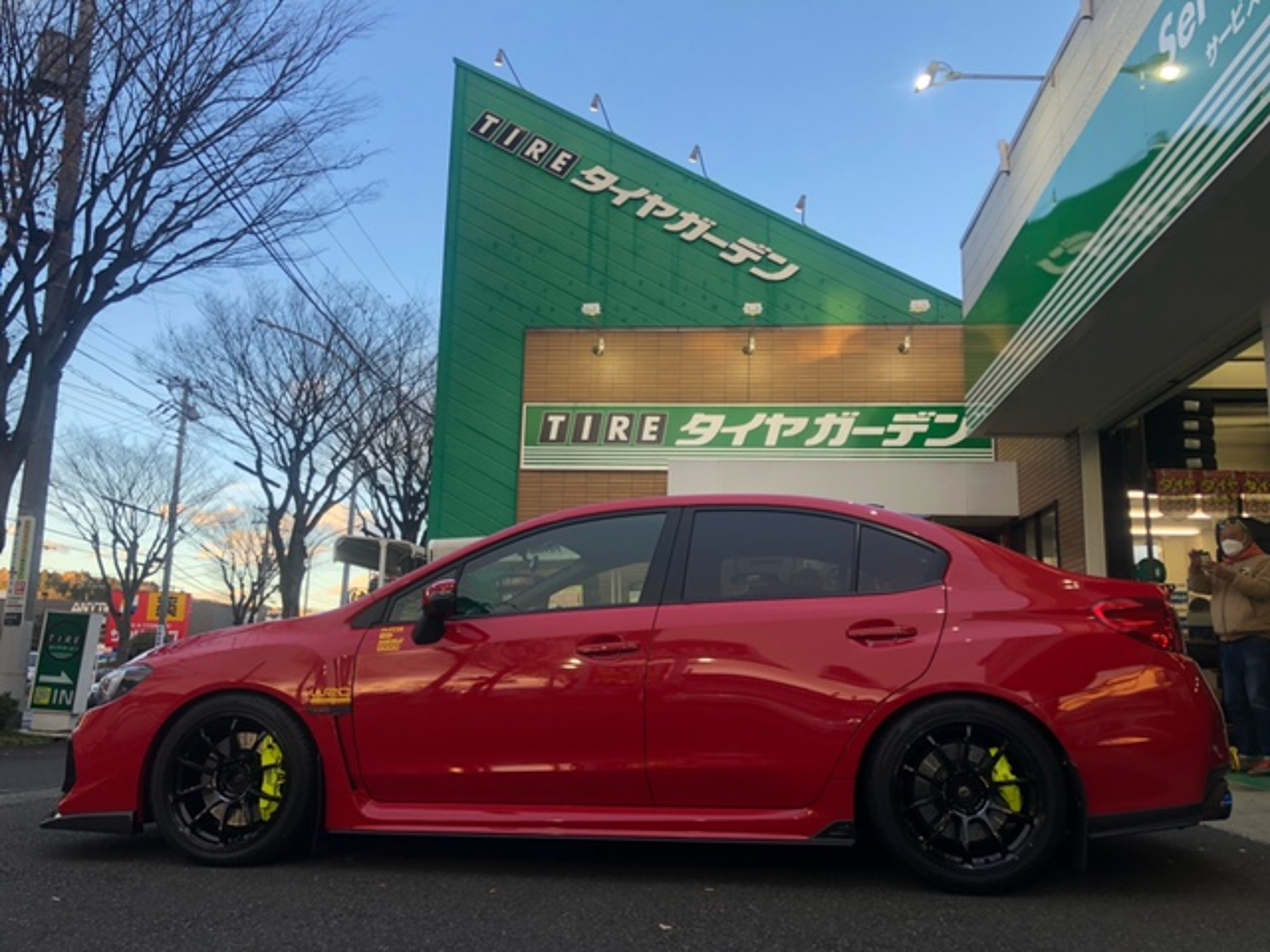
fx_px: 1027
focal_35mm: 28
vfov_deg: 49.7
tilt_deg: +10.1
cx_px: 635
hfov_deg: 63.4
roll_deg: -1.0
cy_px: 476
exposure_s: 1/126
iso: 20
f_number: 1.8
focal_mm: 3.99
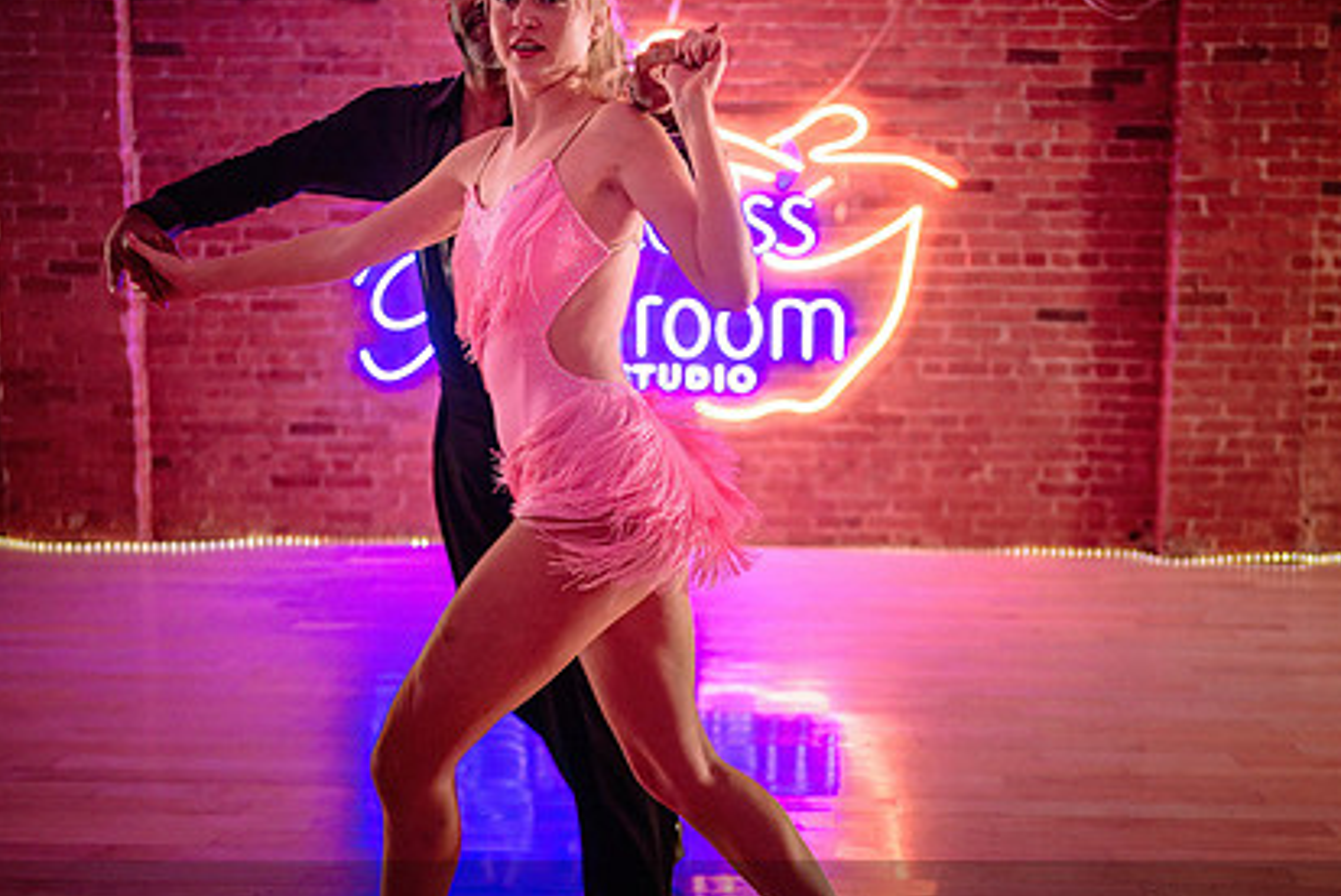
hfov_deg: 43.4
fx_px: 1677
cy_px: 505
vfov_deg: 29.9
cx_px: 790
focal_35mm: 45
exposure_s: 1/250
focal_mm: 28
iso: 2500
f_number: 1.4
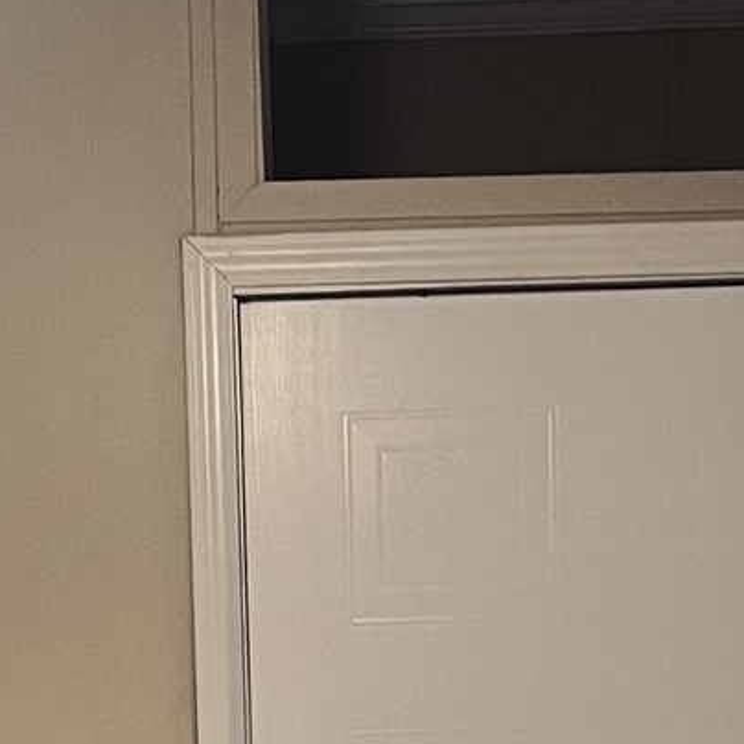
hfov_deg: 13.3
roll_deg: +0.7
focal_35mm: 131
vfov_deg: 11.9
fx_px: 3185
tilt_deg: -10.3
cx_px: 276
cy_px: 1466
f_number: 1.5
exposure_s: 1/40
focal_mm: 5.7
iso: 400
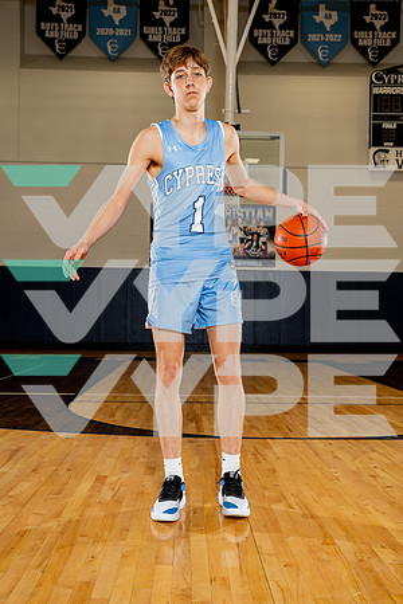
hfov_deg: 35.1
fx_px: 638
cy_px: 302
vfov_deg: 50.7
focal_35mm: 38
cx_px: 202
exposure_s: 1/250
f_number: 5.6
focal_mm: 38
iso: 400
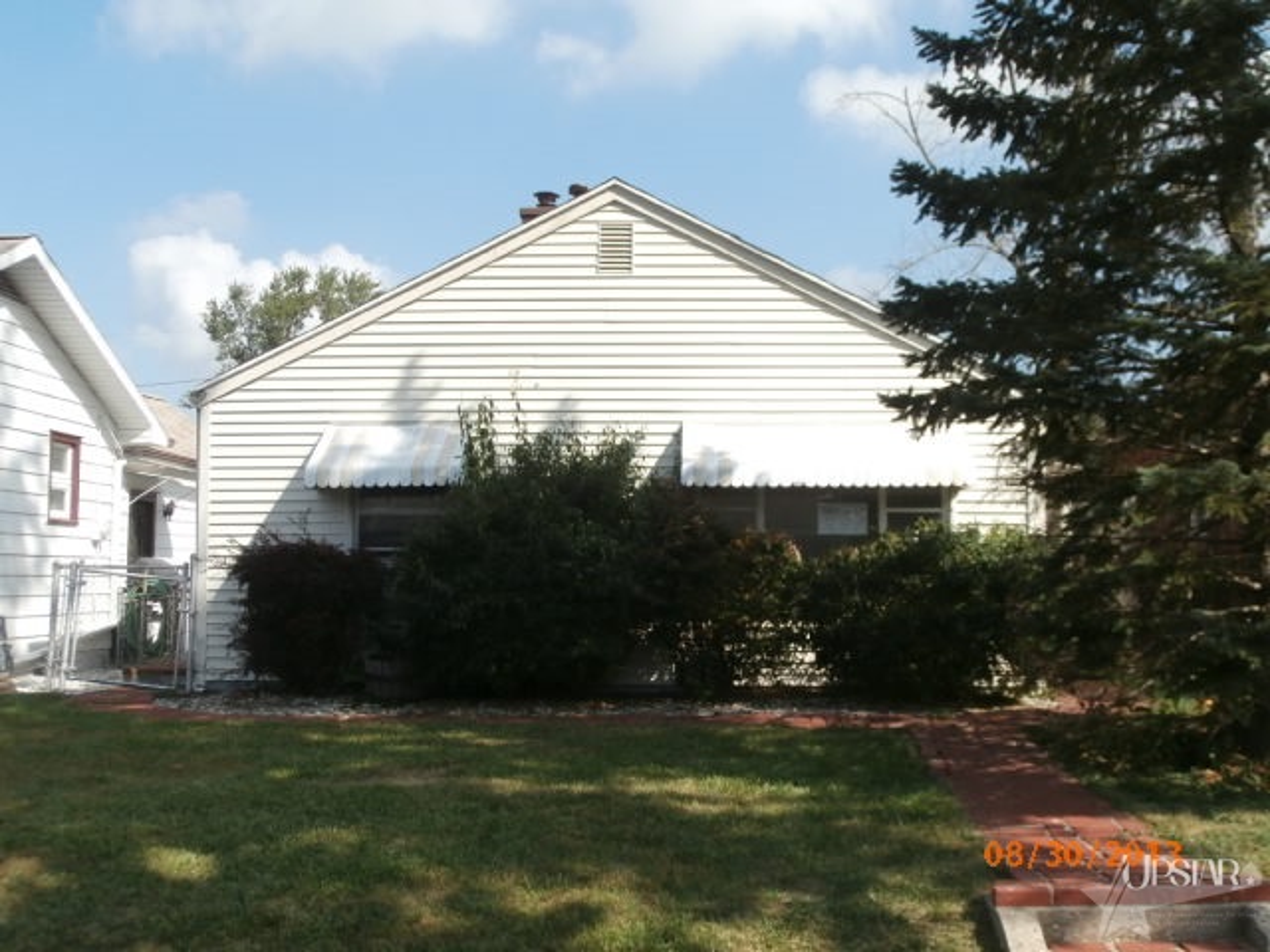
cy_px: 476
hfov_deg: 49.0
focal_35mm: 38
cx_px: 635
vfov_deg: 37.7
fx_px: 1394
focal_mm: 6.67
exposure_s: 1/640
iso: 100
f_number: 3.9
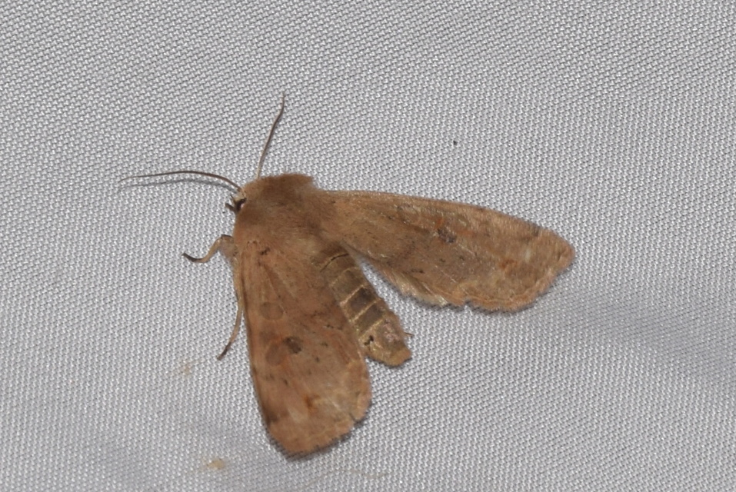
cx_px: 368
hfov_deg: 9.8
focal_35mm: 210
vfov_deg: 6.6
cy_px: 246
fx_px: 4297
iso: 100
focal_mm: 140
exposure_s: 1/160
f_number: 13
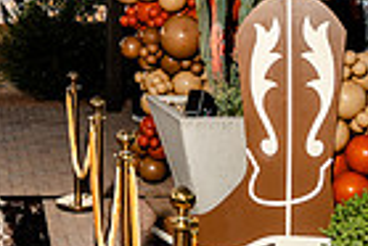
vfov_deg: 19.1
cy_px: 52
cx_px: 34
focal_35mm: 71
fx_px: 727
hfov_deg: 27.4
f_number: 4
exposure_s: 1/250
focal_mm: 17
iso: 160
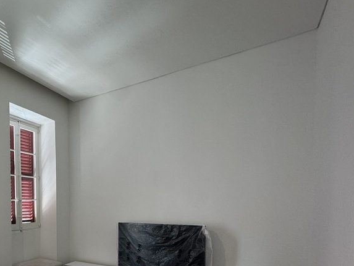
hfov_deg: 61.7
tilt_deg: -3.5
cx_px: 56
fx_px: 256
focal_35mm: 25
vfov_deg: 51.2
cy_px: 217
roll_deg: -1.0
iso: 160
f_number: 2.2
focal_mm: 2.22
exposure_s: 1/100
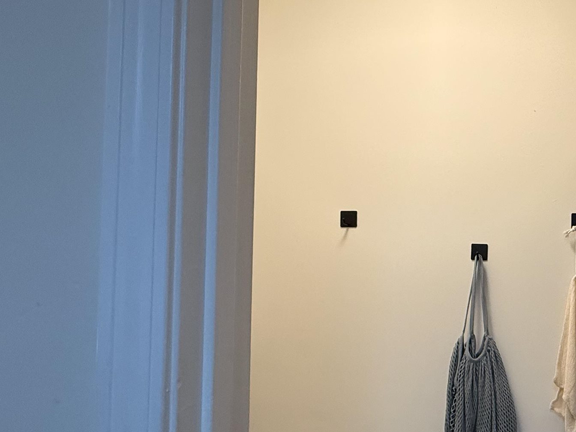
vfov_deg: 43.7
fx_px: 532
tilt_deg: +2.2
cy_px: 280
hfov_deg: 46.0
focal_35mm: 32
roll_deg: -0.2
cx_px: 597
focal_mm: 2.22
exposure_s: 1/120
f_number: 2.2
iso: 200
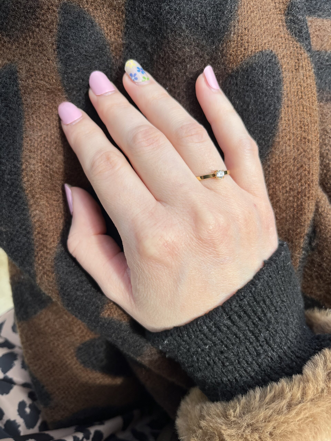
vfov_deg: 67.3
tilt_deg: -36.1
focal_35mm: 26
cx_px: 166
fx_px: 331
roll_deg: +6.9
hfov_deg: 53.1
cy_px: 220
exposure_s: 1/816
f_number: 1.6
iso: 50
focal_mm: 5.1
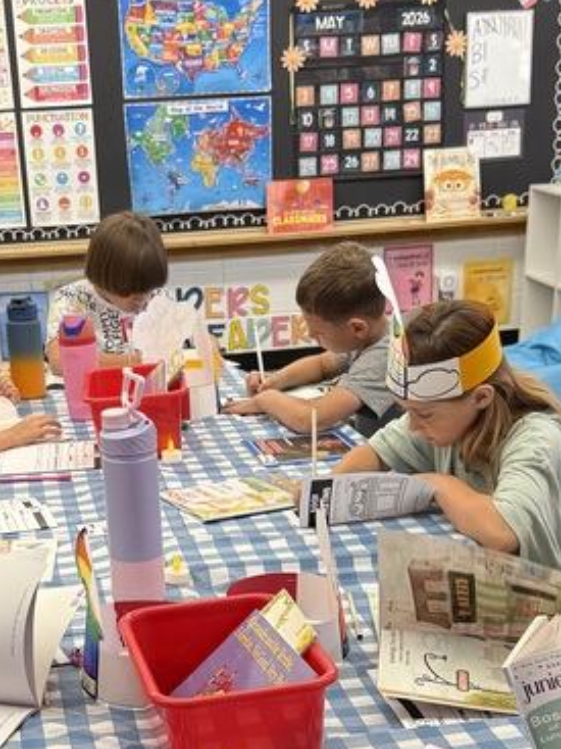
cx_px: 222
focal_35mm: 67
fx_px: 1449
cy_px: 676
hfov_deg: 21.9
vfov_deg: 27.9
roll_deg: +1.8
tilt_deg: -23.0
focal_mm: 6.76
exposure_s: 1/60
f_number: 1.78
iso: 125
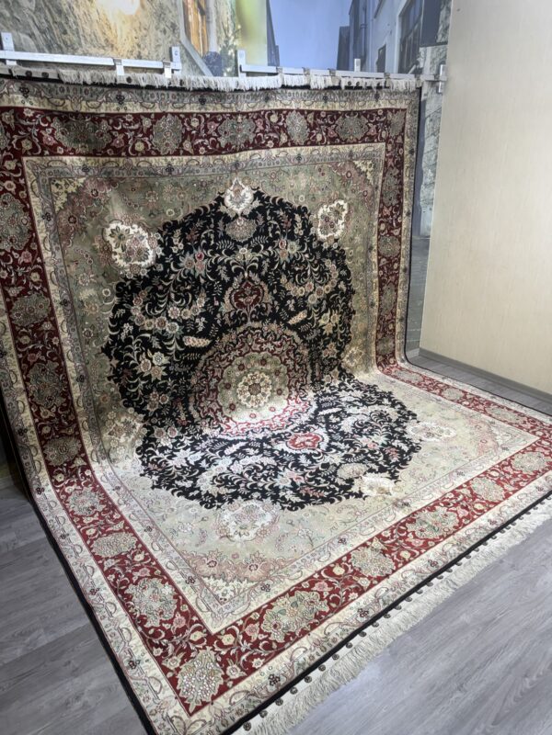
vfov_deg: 71.6
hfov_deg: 56.8
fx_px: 510
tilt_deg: -23.2
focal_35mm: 24
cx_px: 276
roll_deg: +2.3
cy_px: 368
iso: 64
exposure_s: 1/100
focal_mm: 6.76
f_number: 1.78
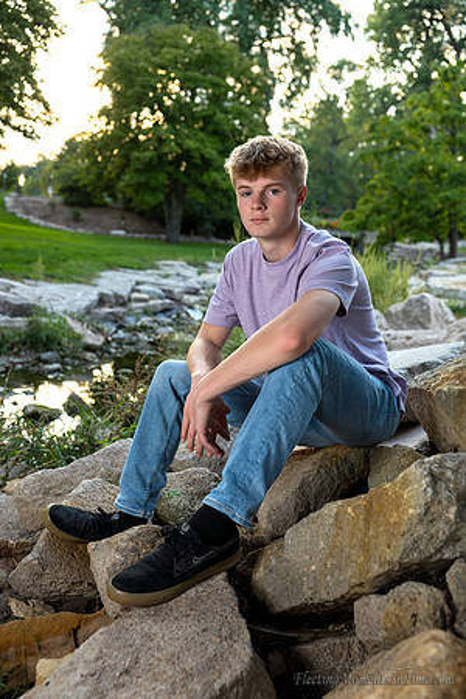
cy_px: 350
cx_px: 233
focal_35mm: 35
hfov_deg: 37.9
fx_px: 680
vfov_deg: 54.4
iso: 125
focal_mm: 35
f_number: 3.5
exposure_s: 1/160
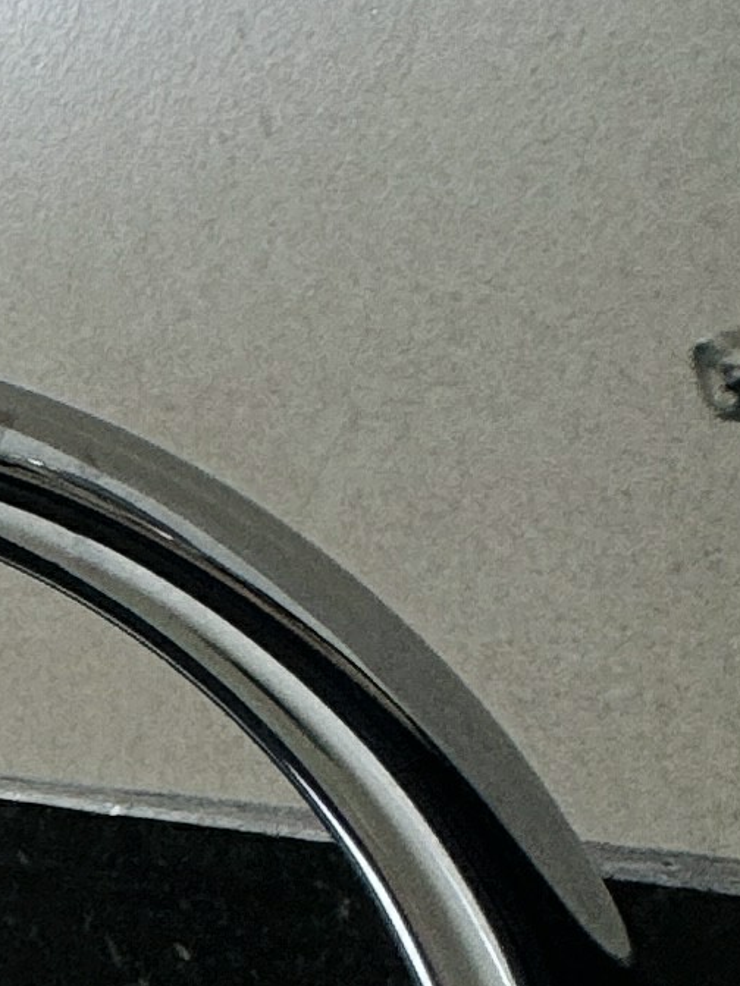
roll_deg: -0.4
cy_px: 384
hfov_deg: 11.3
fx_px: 2394
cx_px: -1436
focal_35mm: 84
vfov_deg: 23.2
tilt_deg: +5.5
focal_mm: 2.22
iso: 80
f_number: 2.2
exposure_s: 1/99
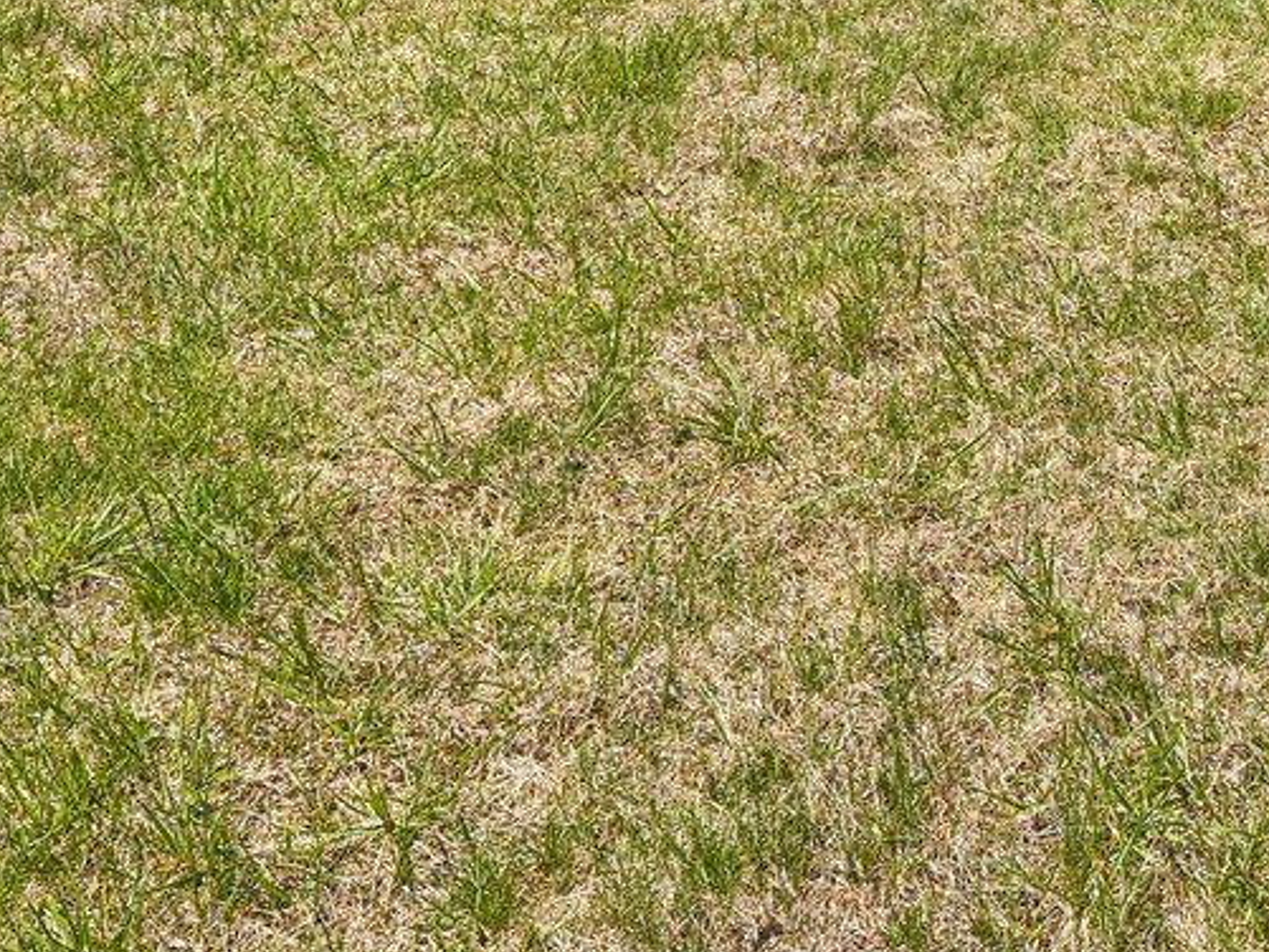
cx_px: 1054
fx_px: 2017
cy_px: -637
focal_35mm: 55
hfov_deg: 33.7
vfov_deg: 20.7
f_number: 8
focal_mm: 14
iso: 100
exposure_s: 1/250
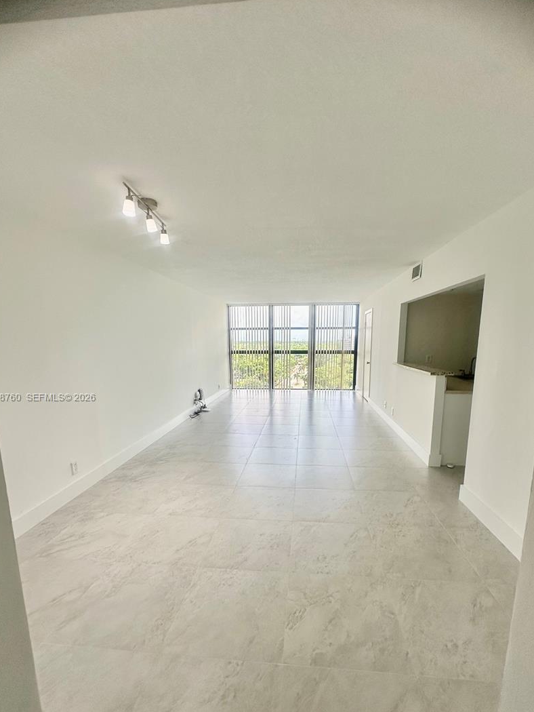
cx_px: 274
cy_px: 398
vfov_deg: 94.1
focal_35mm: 16
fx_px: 329
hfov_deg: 78.1
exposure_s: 1/141
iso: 40
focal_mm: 2.22
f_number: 2.2
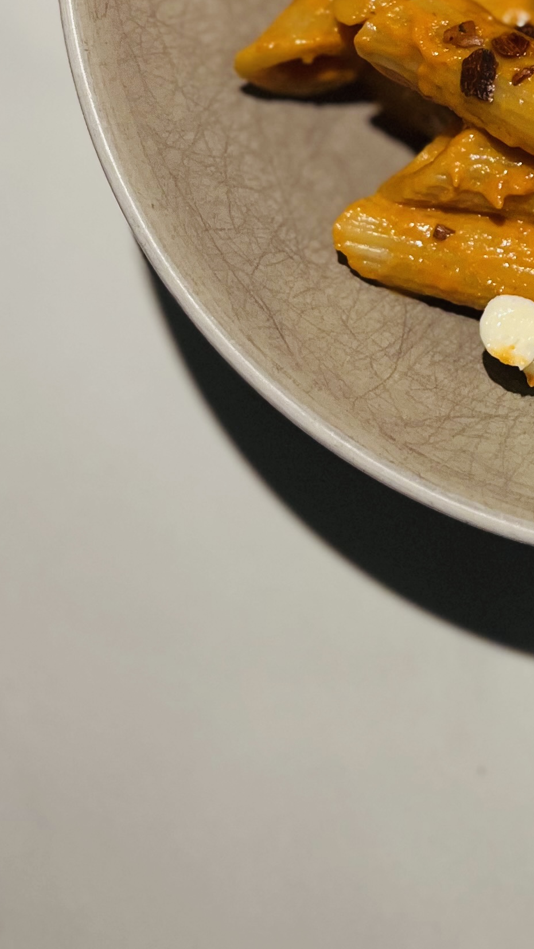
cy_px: -124
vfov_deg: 27.6
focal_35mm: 69
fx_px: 1737
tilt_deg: -73.2
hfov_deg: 16.2
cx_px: 758
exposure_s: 1/100
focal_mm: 5.1
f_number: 1.6
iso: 100
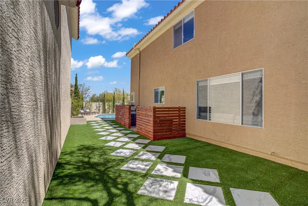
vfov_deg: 70.5
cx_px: 154
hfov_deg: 93.3
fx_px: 145
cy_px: 103
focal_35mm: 17
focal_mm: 17
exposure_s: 1/800
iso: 400
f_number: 8
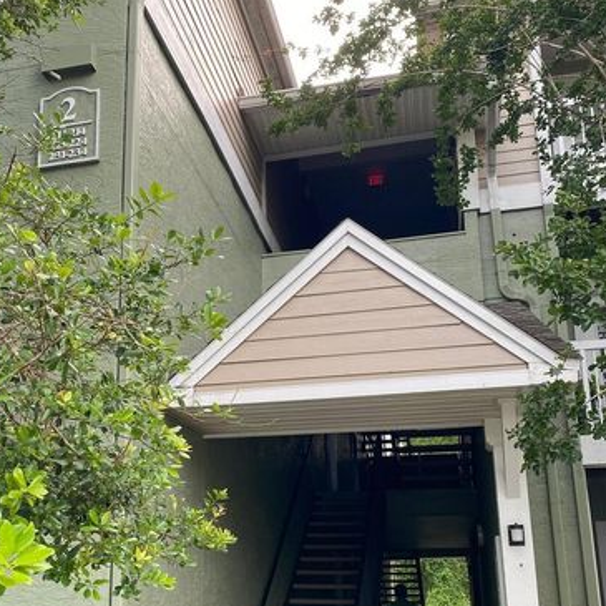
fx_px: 832
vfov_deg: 39.7
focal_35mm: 42
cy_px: 388
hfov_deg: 39.6
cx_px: 209
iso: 40
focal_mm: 4.25
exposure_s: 1/122
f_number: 1.8
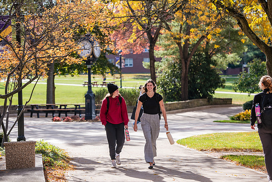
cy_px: 91
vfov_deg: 12.2
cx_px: 136
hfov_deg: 18.3
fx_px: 846
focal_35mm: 112
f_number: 4.5
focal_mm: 112
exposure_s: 1/640
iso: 200
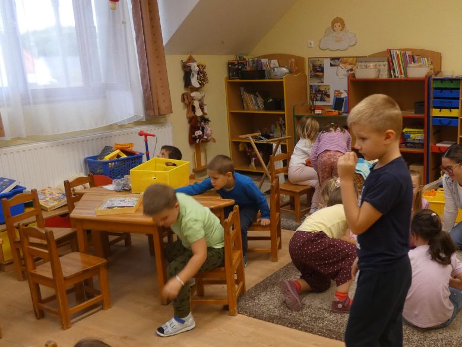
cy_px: 196
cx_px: 314
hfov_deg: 49.1
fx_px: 494
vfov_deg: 38.6
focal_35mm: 37
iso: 200
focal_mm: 3.6
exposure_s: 1/60
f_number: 2.8
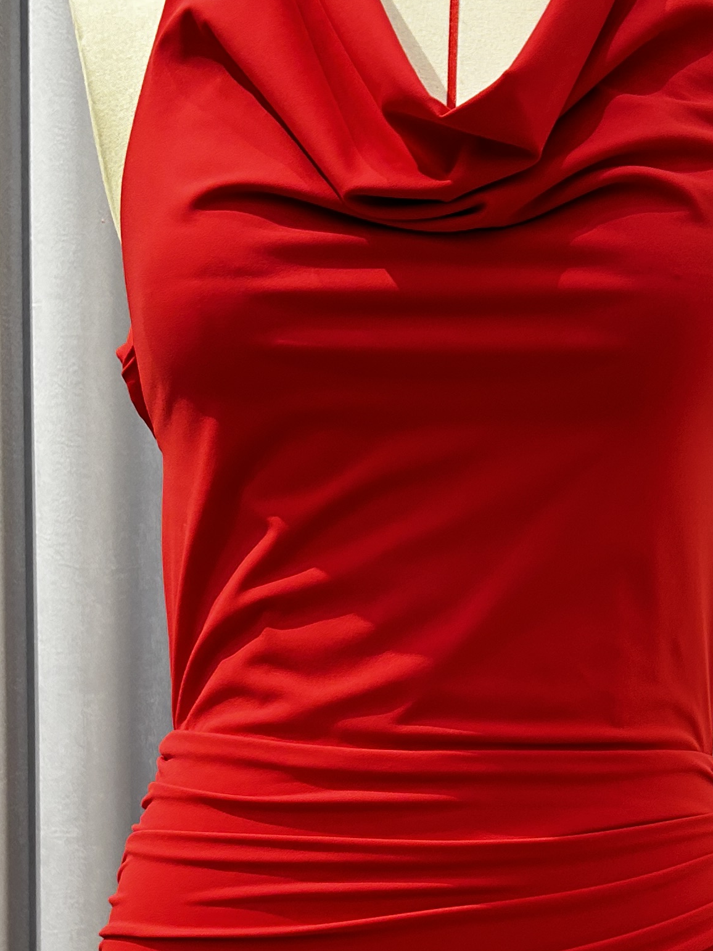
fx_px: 1868
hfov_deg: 21.4
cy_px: 762
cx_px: 525
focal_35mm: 68
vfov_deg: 28.0
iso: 100
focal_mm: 5.7
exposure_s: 1/100
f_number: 1.5
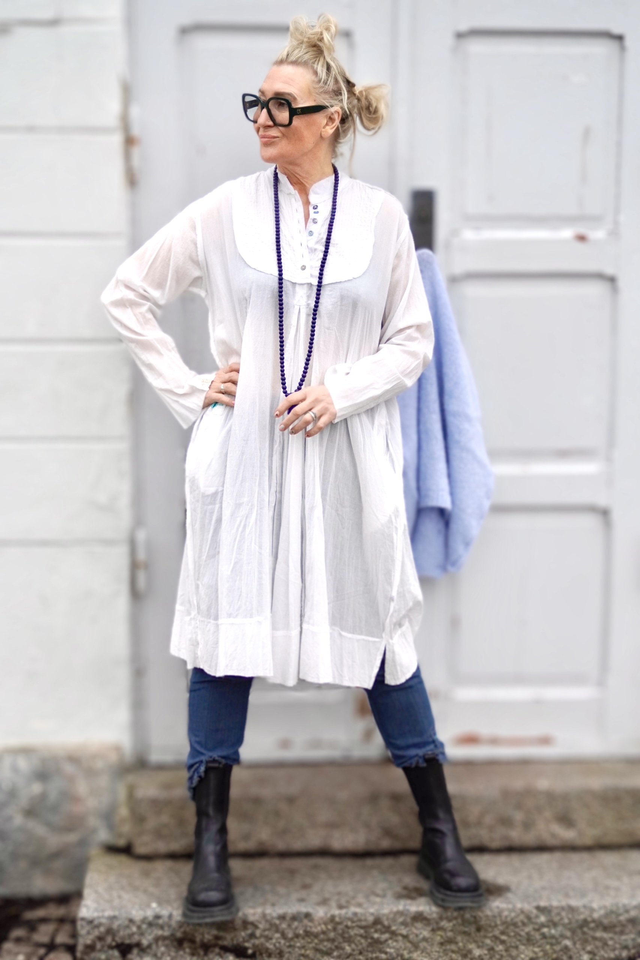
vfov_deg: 42.3
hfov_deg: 28.9
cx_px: 320
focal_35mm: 46
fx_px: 1240
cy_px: 480
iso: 500
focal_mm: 31
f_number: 5
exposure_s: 1/160
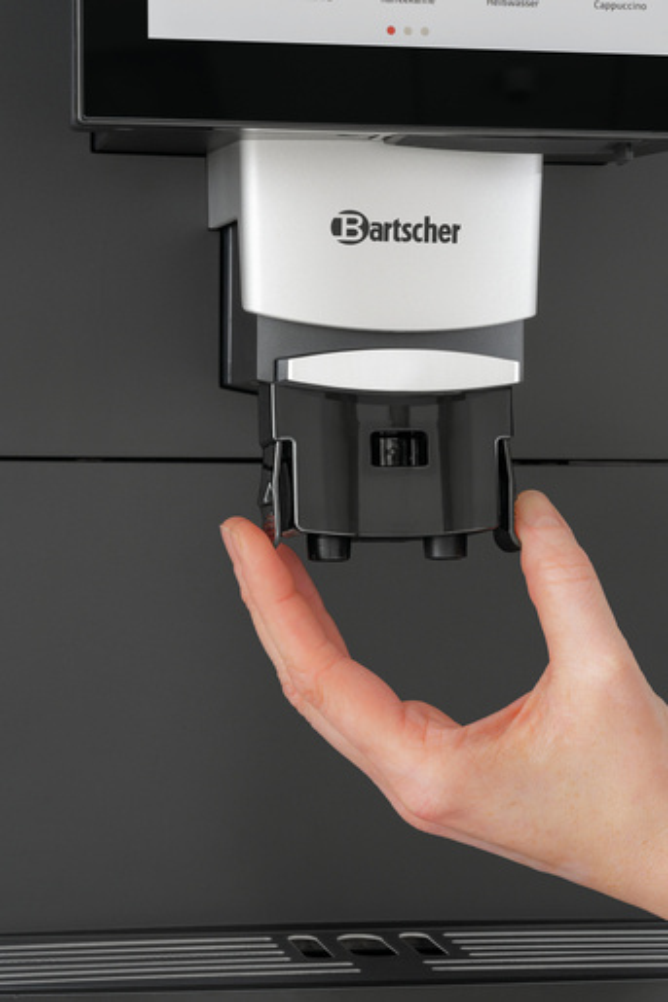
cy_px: 501
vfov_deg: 22.6
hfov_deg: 15.2
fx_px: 2506
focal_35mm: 90
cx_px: 334
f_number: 20
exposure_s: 4
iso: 64
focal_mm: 90
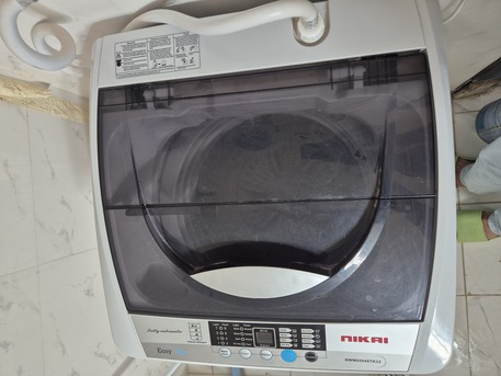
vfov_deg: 58.9
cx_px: 250
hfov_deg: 73.9
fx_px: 333
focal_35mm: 23
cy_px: 188
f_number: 1.8
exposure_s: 1/55
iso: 64
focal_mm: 5.4
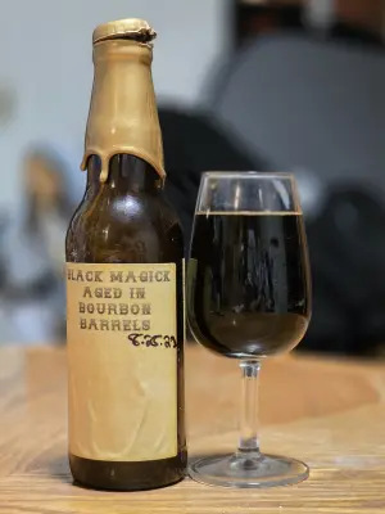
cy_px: 257
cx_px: 192
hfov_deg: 21.3
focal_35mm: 69
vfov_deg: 28.2
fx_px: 1023
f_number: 2.4
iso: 1250
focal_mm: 7.9
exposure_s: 1/30
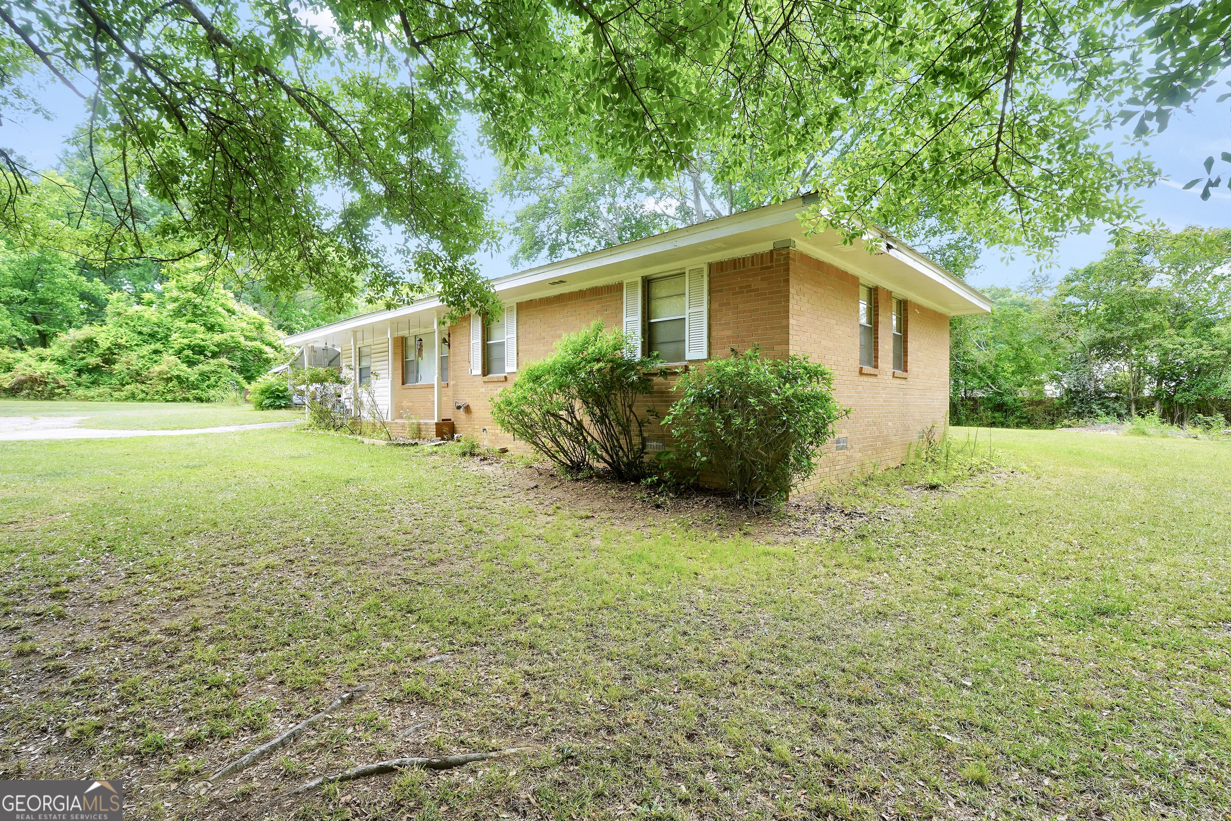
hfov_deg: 95.0
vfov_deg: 72.1
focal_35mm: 16
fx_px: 564
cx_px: 616
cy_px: 410
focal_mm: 11
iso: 100
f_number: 5
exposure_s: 1/80
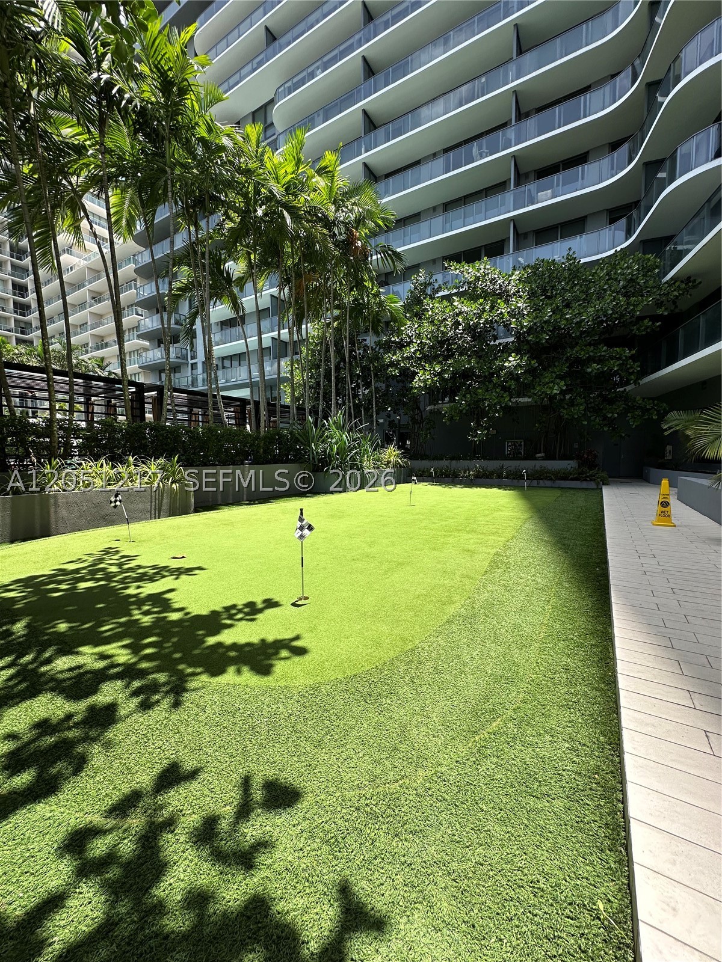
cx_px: 361
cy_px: 481
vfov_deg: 102.1
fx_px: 389
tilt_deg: -3.7
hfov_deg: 85.7
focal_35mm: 14
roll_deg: +0.1
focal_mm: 2.22
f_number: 2.2
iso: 40
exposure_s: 1/842
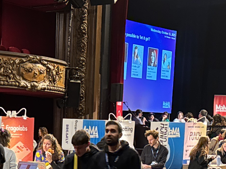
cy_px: 210
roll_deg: -1.6
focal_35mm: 104
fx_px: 679
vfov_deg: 13.8
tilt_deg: -7.1
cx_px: 53
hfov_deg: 18.8
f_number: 1.78
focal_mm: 6.76
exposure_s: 1/33
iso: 800
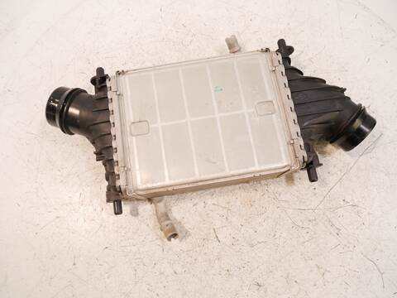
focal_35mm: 26
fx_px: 298
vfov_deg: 53.1
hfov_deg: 67.3
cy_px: 149
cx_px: 198
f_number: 3.5
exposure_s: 1/60
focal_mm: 13
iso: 800
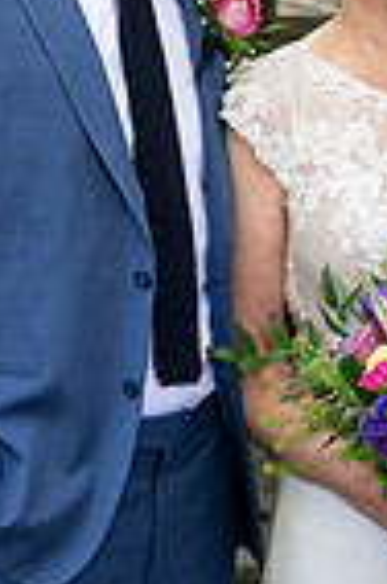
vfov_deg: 11.5
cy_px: 103
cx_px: 206
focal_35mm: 178
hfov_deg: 7.7
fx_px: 2884
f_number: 4
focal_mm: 56
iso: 1250
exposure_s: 1/400
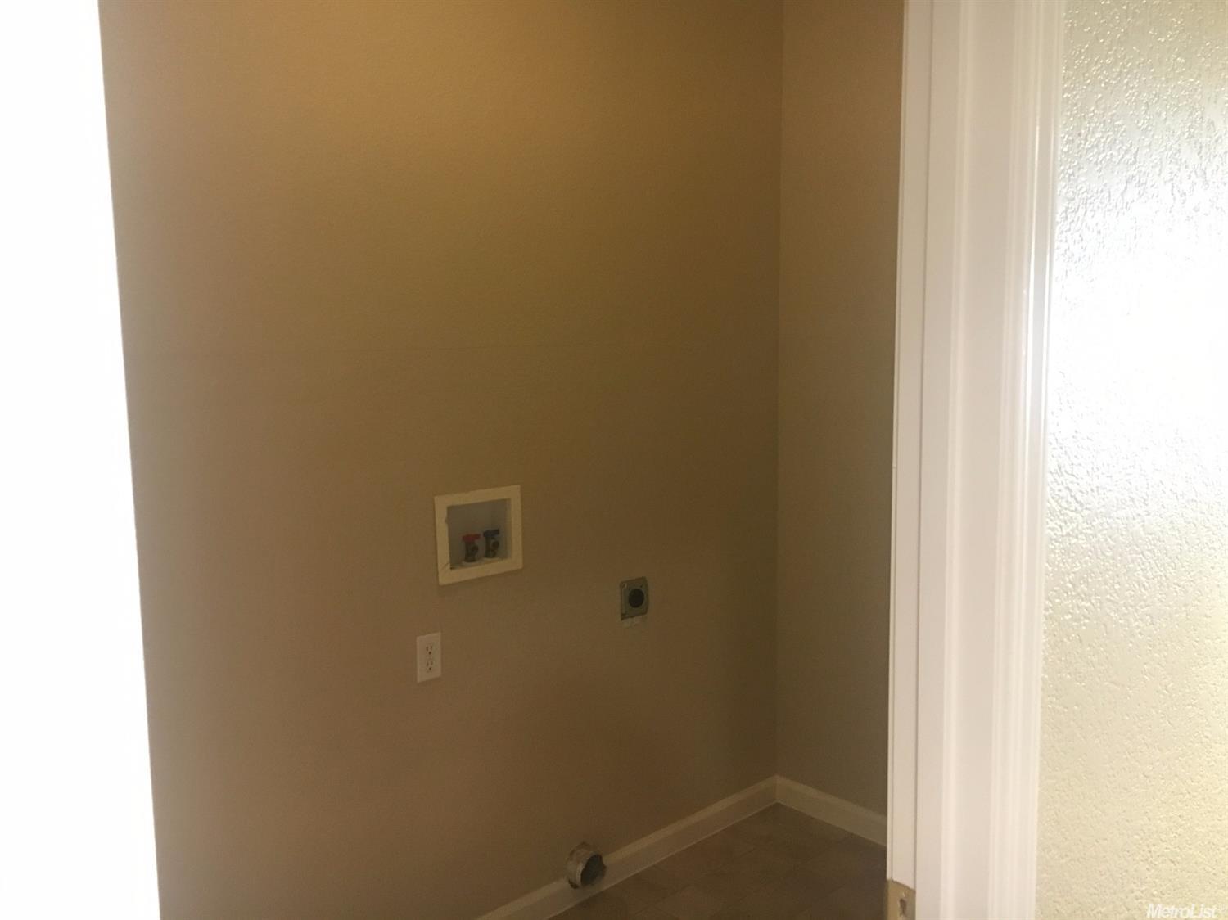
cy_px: 460
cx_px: 614
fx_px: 1028
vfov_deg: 48.2
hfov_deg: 61.7
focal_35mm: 29
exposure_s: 1/30
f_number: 2.2
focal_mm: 4.15
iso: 200
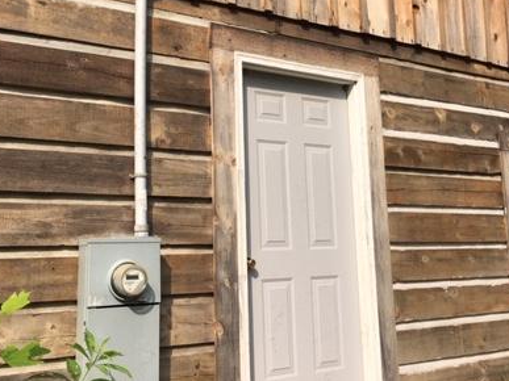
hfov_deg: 39.6
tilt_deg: +10.9
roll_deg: +1.7
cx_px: 275
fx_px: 706
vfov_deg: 30.1
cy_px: 134
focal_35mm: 48
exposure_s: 1/1241
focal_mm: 4.15
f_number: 2.2
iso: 25
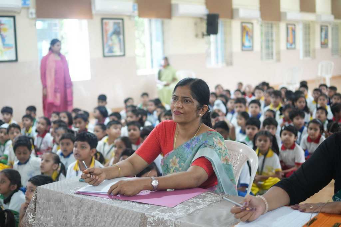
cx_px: 170
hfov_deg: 38.2
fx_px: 493
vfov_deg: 26.0
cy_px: 114
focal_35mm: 52
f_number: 1.8
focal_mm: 35
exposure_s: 1/125
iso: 2000
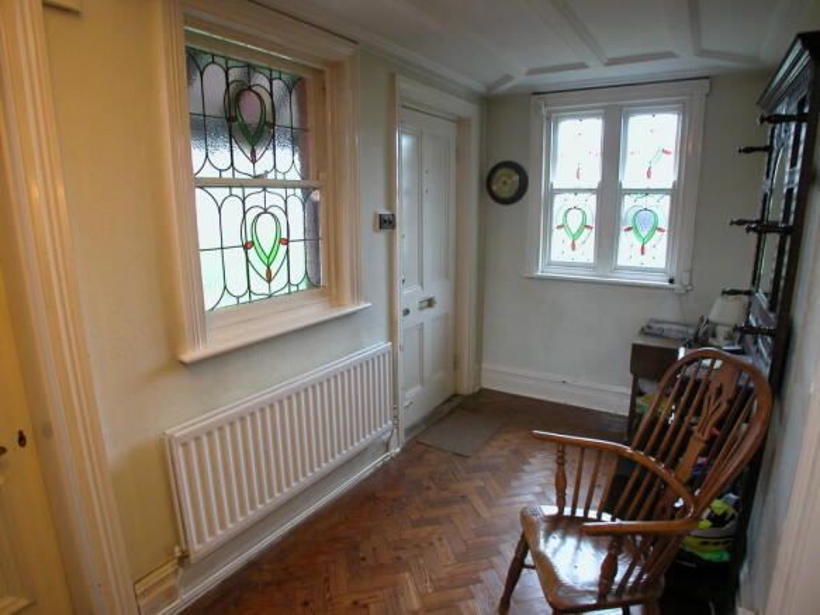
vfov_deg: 49.7
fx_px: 663
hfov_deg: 63.5
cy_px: 308
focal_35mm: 28
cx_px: 410
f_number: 2.8
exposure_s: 1/5.2
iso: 155
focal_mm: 7.1
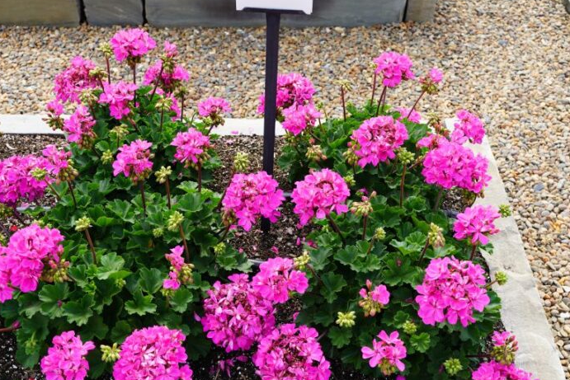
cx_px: 267
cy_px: 218
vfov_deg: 33.4
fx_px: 633
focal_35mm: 40
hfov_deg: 48.4
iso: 100
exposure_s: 1/100
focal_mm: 32
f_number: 7.1
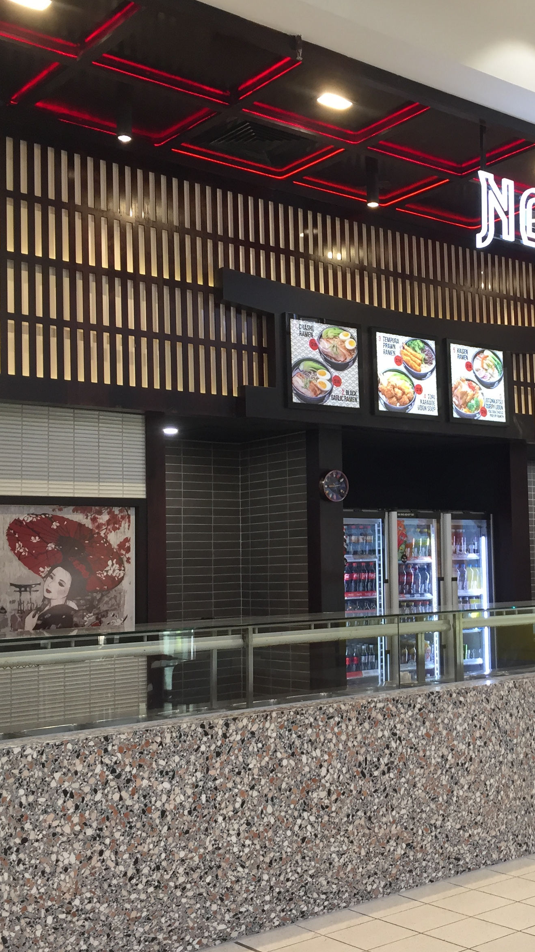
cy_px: 480
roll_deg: +1.2
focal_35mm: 44
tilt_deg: +4.4
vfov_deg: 46.4
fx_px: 1110
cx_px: 455
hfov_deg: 26.4
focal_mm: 4.15
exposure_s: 1/33
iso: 32
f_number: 2.2
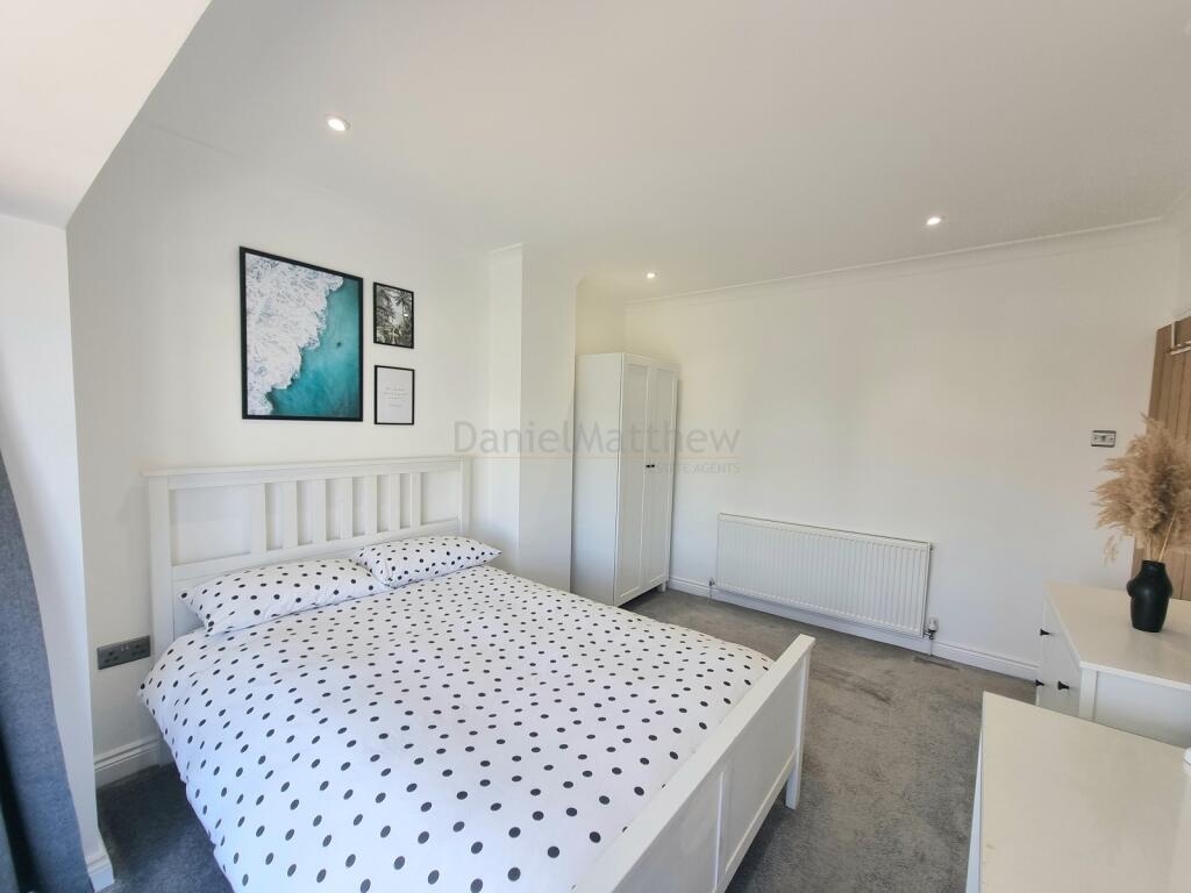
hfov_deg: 106.2
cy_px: 446
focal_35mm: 13
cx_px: 596
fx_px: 447
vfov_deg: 89.9
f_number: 2.2
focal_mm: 2.2
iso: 50
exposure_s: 1/111
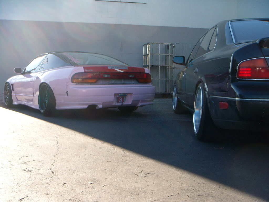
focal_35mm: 44
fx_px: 342
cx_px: 134
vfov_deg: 32.9
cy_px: 101
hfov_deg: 42.9
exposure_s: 1/108
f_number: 5.8
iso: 64
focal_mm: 7.2
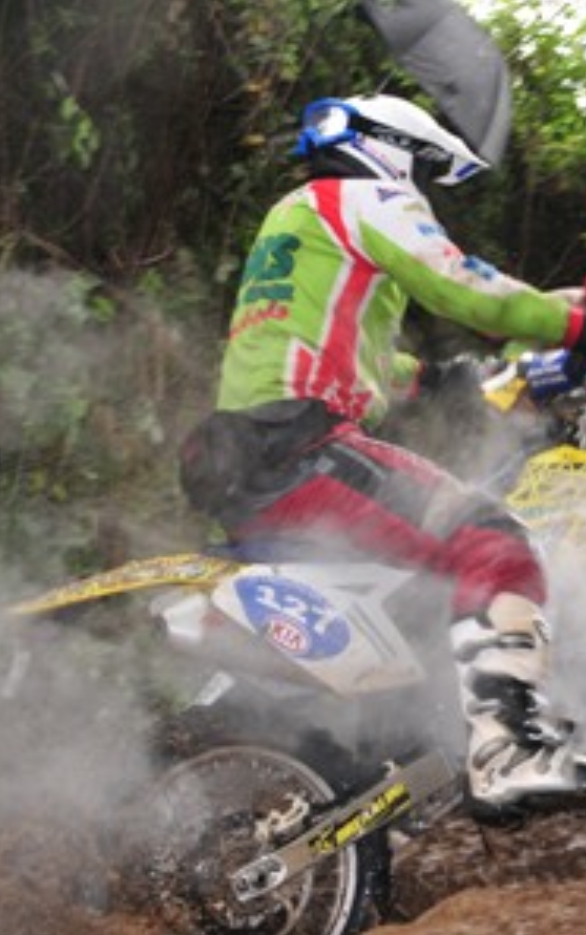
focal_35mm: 79
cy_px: 469
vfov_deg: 26.1
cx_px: 532
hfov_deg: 16.3
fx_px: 2016
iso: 400
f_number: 4.2
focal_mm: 34
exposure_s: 1/100
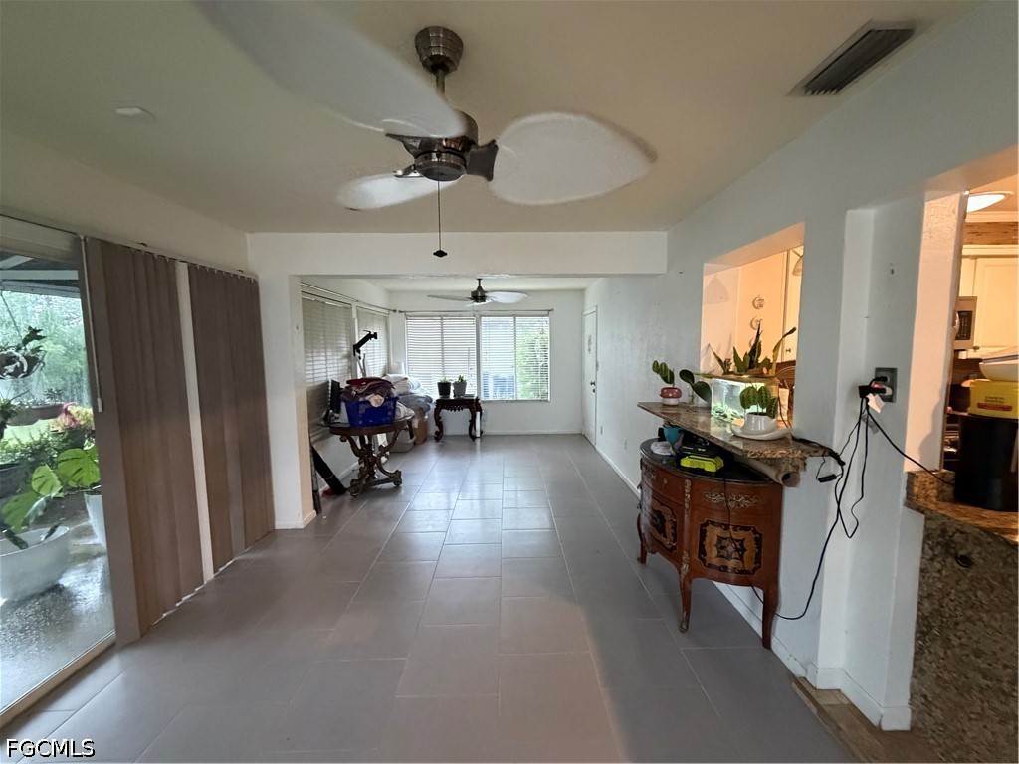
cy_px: 382
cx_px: 510
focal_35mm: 14
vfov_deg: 85.7
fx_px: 412
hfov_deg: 102.1
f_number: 2.2
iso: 1000
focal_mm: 2.22
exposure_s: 1/60
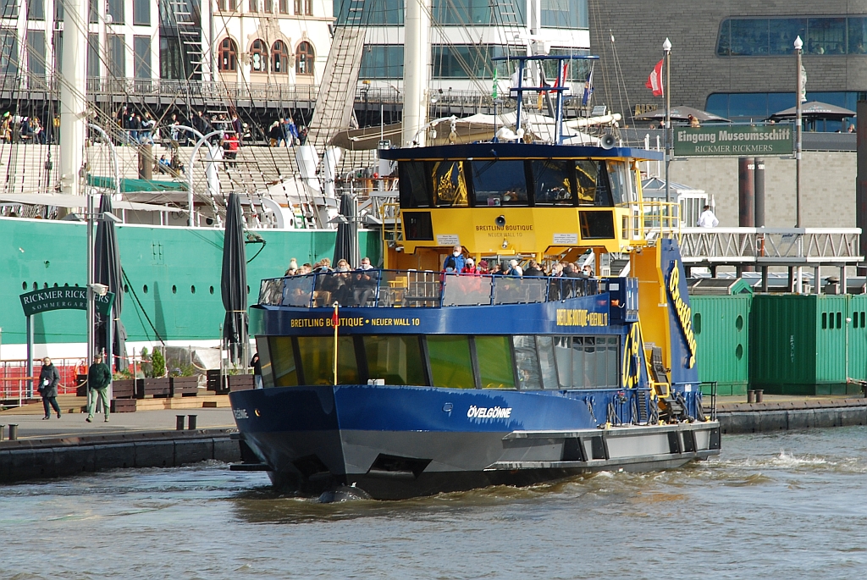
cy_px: 290
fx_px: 4882
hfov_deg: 10.1
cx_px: 434
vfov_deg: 6.8
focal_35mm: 202
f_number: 10
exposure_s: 1/200
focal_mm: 135
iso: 200
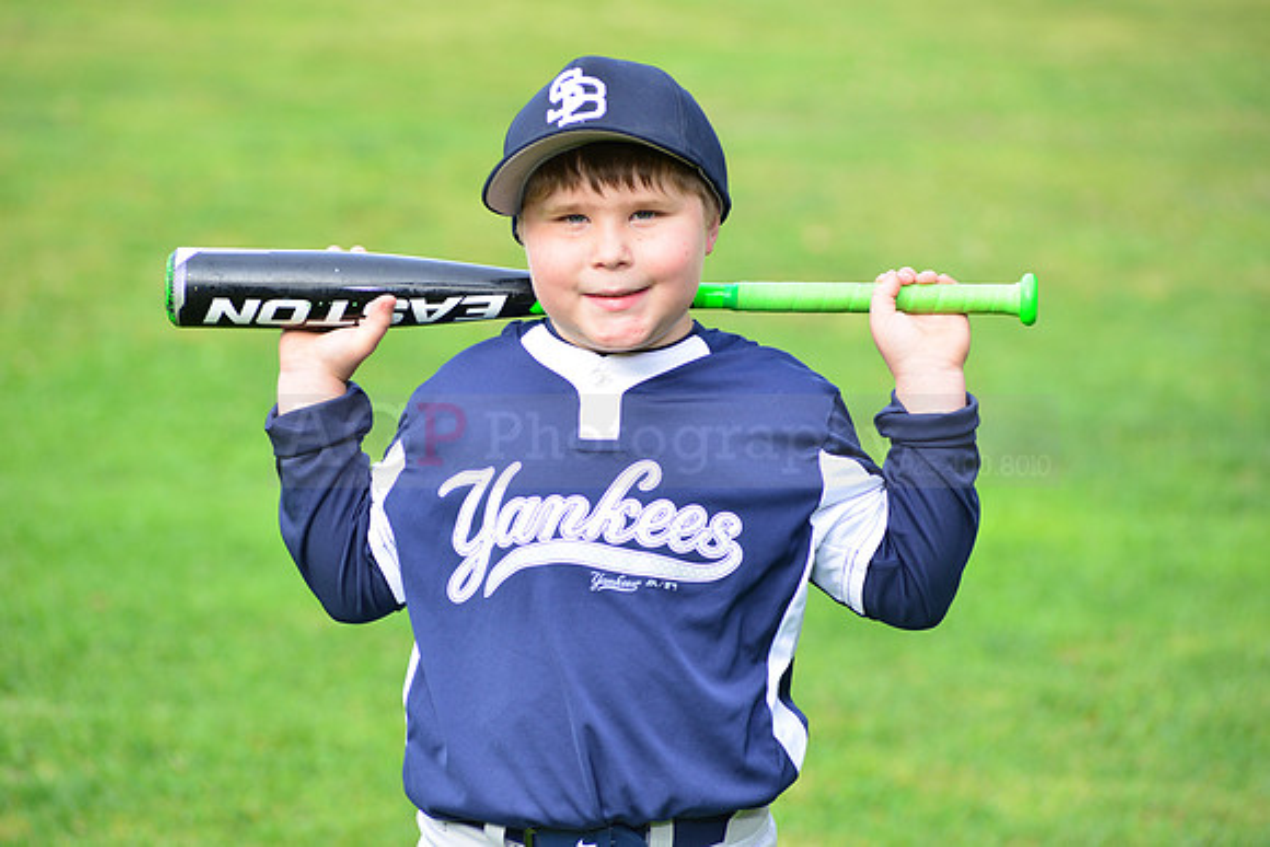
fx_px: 5646
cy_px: 424
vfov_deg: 8.6
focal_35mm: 160
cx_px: 635
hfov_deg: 12.8
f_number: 5.6
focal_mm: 160
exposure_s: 1/200
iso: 320
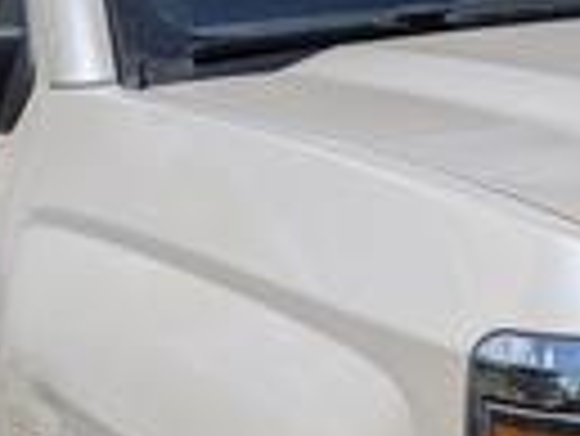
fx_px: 1576
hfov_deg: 18.0
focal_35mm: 94
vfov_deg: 15.7
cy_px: 189
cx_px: 931
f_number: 1.7
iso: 29
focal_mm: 4.53
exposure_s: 1/17544
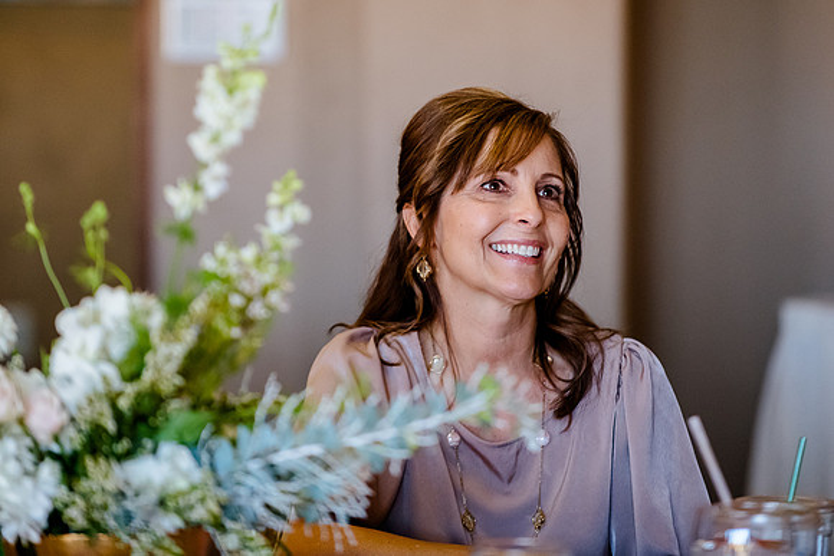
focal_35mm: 224
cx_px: 387
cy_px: 200
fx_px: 5191
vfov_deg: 6.1
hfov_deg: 9.2
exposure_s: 1/320
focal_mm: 170
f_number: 2.8
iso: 2500
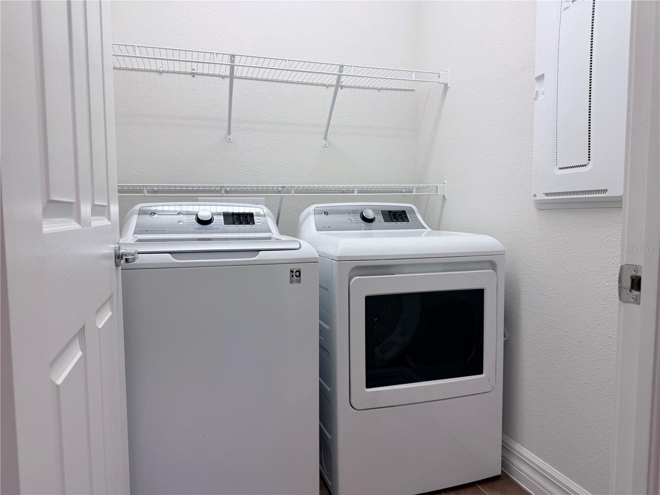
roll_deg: +0.7
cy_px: 248
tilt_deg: -4.5
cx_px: 330
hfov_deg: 71.6
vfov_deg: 56.8
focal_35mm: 24
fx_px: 458
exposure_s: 1/120
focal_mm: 6.76
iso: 100
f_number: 1.78
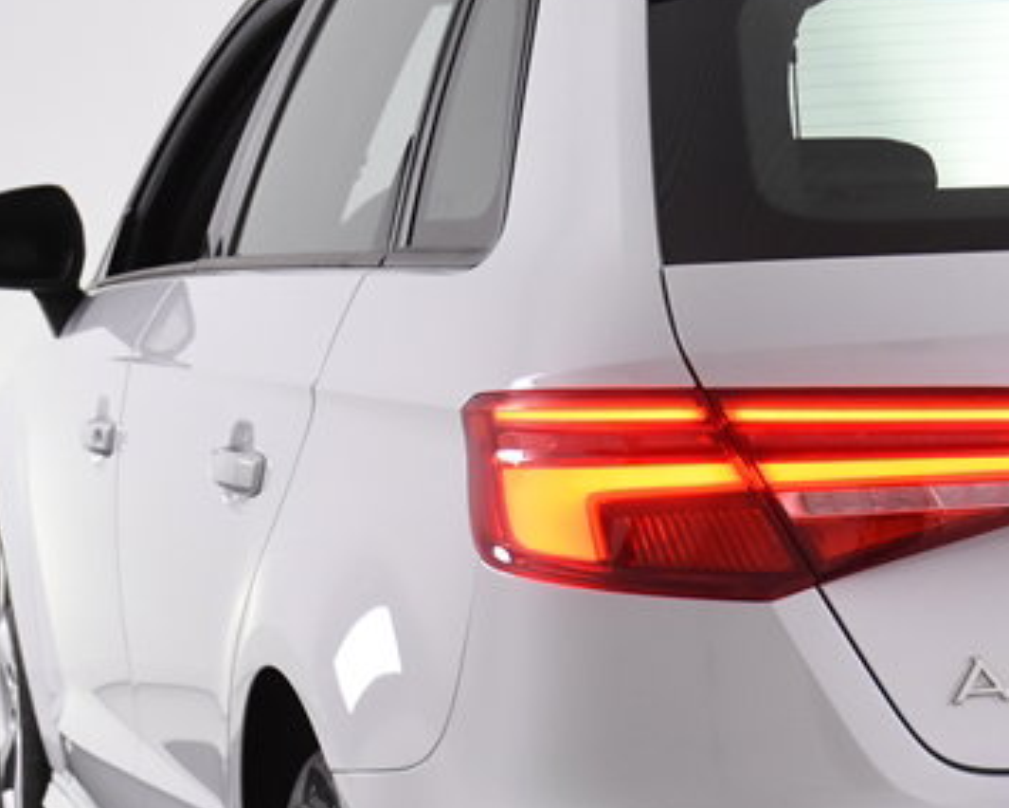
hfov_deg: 13.7
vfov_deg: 11.1
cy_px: 656
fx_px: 4121
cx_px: 1106
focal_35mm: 138
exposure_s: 1/100
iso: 1600
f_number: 4.5
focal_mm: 34
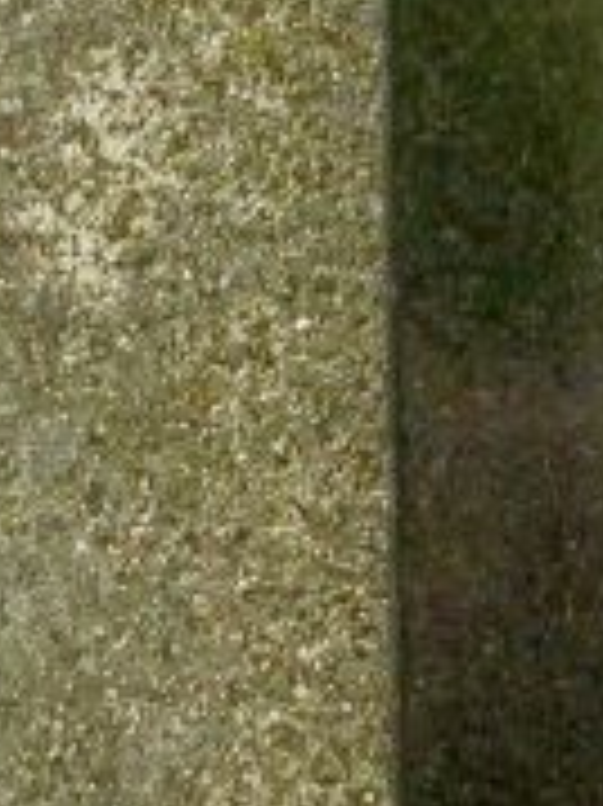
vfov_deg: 3.8
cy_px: -1173
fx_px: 11790
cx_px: 1224
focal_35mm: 507
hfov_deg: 2.9
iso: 500
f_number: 5.2
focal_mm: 15.1
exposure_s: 1/250
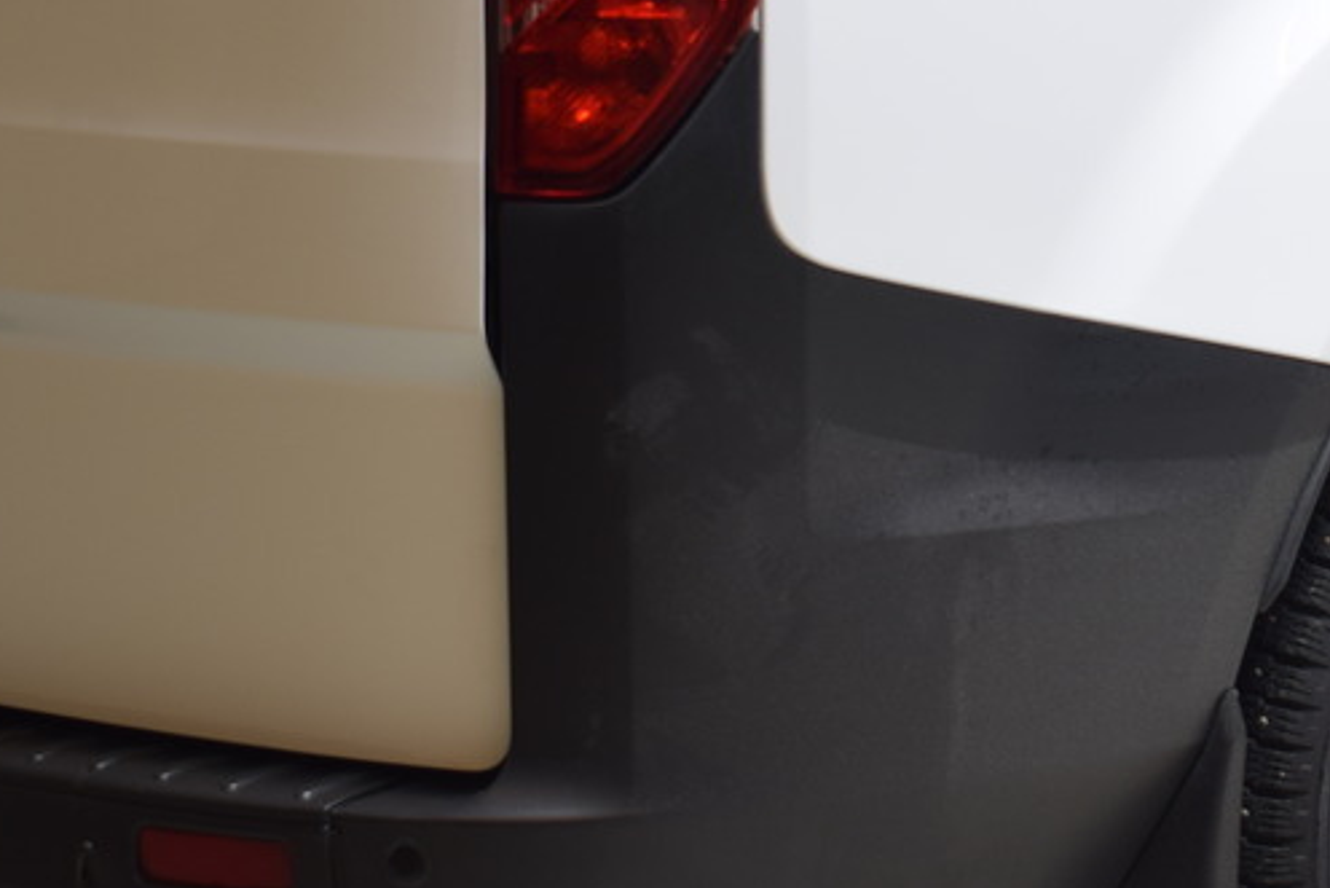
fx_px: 5432
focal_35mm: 147
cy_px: -97
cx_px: 1102
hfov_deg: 13.9
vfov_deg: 9.3
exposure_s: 1/100
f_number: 5
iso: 100
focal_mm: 30
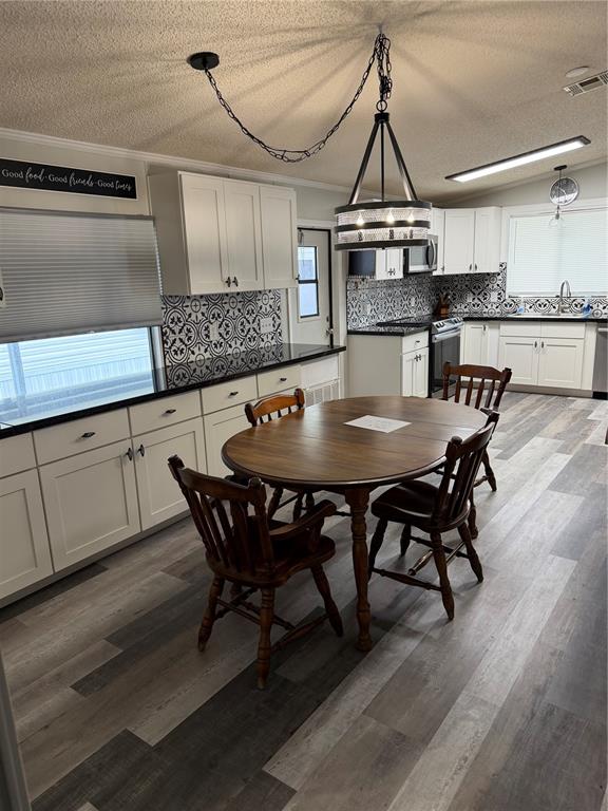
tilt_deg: -13.7
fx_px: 562
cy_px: 406
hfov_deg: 56.8
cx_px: 304
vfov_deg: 71.6
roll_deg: +1.8
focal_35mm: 24
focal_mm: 6.76
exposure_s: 1/60
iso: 160
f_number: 1.78
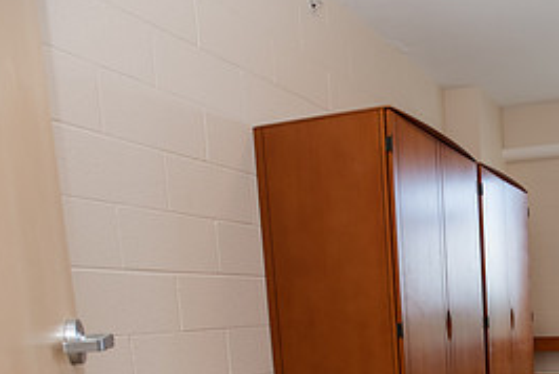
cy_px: 396
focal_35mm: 37
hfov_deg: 45.6
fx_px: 575
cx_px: 530
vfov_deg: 32.4
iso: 640
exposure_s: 1/250
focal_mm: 17
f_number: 4
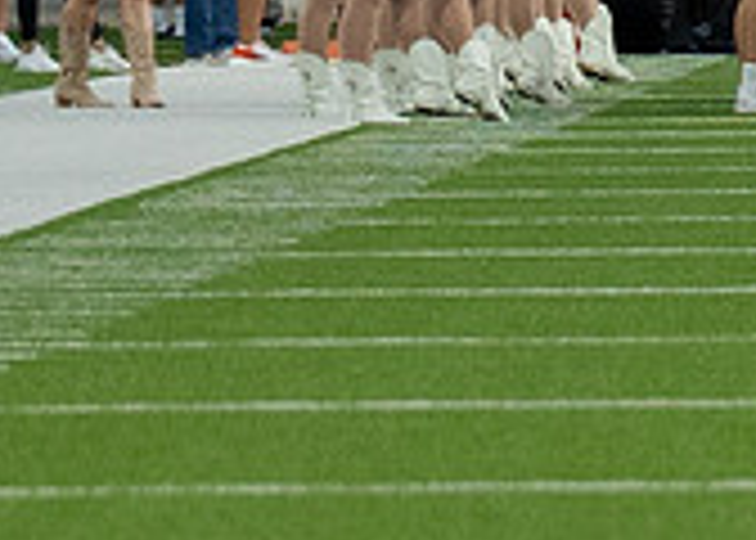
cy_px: -224
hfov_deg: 2.0
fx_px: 21750
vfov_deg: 1.4
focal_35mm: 1013
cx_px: 990
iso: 800
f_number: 2.8
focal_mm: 70
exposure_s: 1/1000
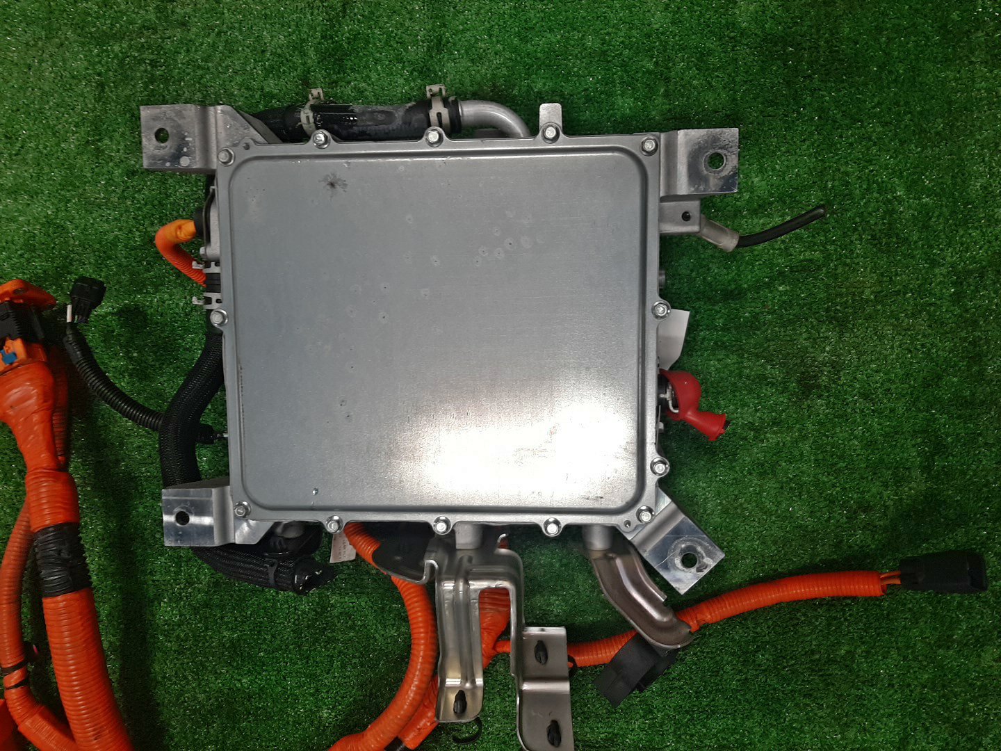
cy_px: 376
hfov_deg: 67.3
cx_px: 500
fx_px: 752
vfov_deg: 53.1
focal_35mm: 26
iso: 47
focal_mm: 3.93
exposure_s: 1/50
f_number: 1.7
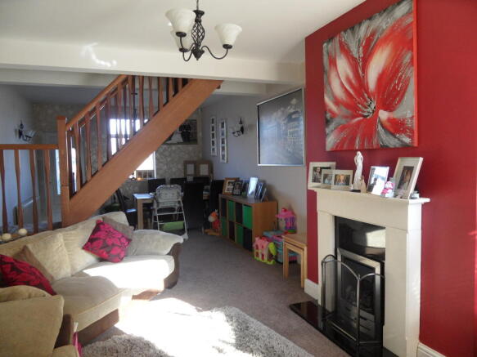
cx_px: 238
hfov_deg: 71.6
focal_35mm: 24
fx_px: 331
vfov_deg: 56.8
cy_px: 178
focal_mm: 3.9
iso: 120
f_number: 3.2
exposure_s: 1/30
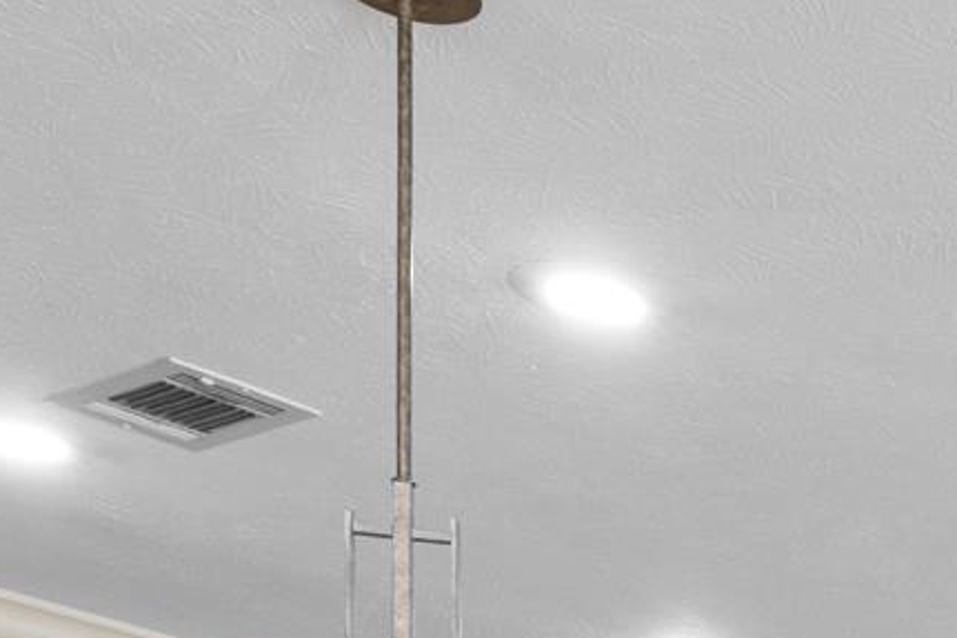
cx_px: 1912
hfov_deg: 17.1
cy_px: 1315
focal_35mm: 87
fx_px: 2312
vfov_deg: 13.3
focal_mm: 10
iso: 200
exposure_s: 1/1.25
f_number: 9
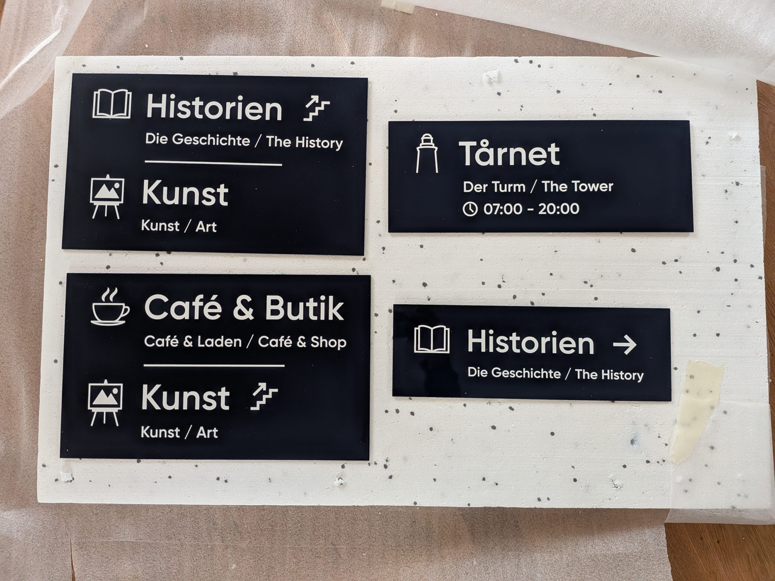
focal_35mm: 24
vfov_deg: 56.8
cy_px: 290
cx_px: 388
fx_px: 537
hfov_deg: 71.6
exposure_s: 1/93.7
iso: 215
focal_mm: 4.53
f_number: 1.7
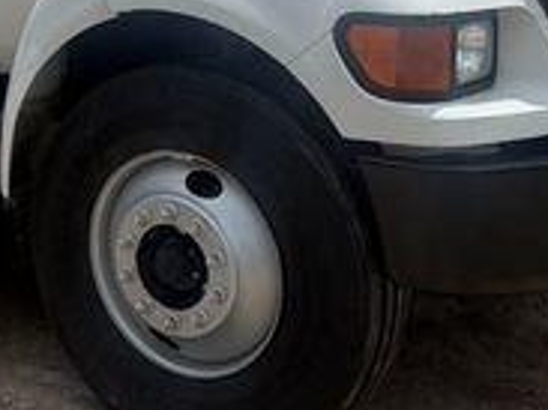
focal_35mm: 84
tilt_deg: +0.4
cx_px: -36
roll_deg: -2.8
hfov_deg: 22.2
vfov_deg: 17.0
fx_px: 1329
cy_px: -42
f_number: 1.78
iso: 80
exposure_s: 1/8130
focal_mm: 6.76
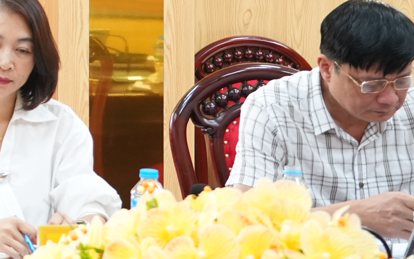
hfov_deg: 15.8
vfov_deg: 10.8
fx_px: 1332
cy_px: -96
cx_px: -266
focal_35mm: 118
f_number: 4
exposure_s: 1/100
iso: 2000
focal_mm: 34
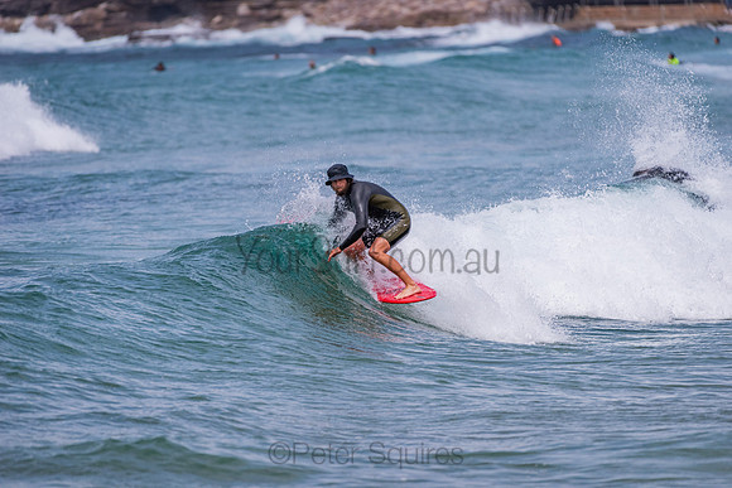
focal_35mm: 500
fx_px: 10169
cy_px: 244
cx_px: 366
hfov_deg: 4.1
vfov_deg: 2.8
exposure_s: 1/1250
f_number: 5.6
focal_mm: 500
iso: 500
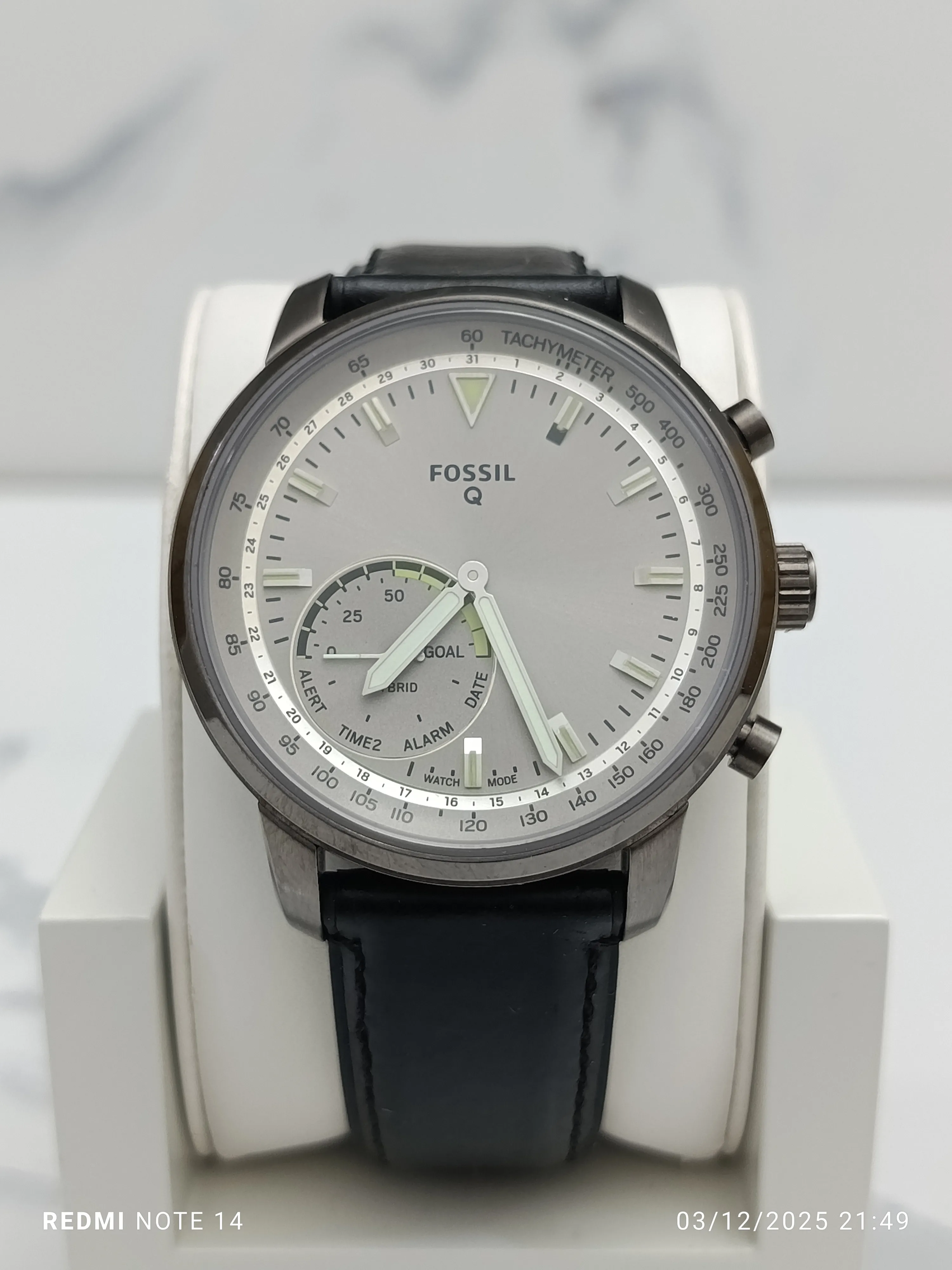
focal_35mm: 48
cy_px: 635
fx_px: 1760
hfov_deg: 30.3
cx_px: 476
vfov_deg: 39.7
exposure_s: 1/100
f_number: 1.7
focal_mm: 5.24
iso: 395
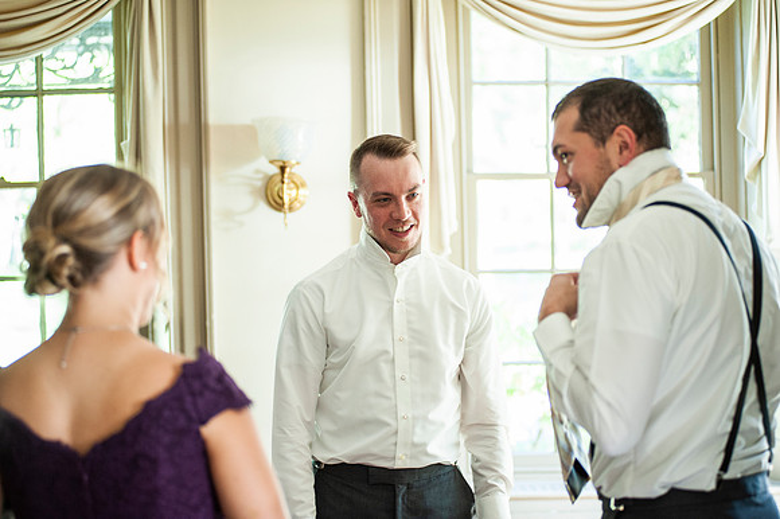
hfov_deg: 25.4
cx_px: 390
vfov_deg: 17.0
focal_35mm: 80
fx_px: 1732
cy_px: 260
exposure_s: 1/160
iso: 1250
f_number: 2.8
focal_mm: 80
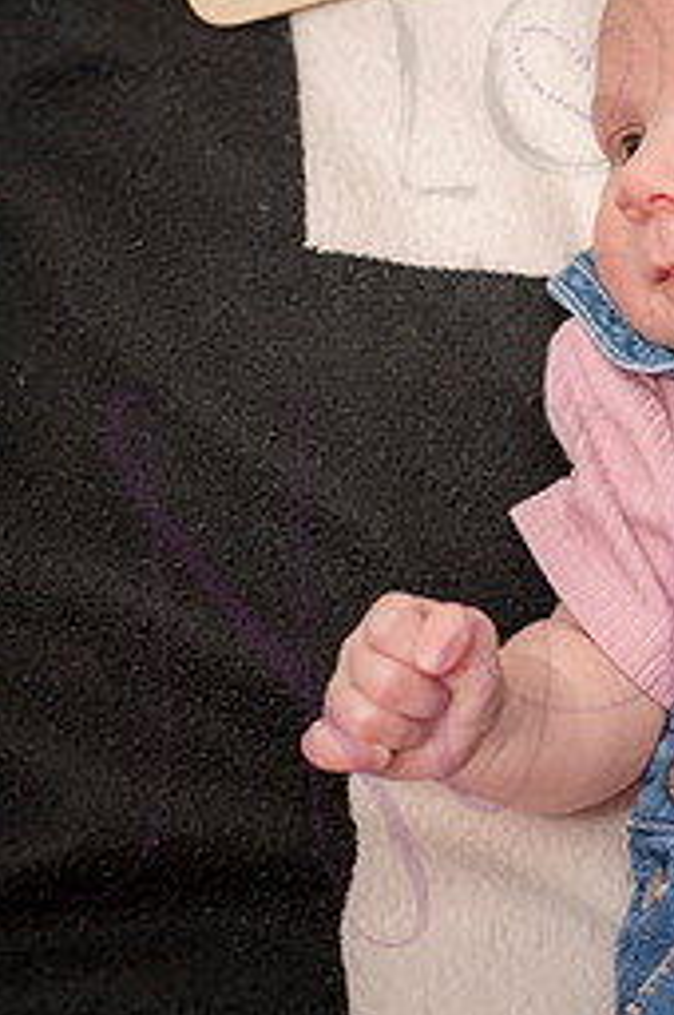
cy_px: 428
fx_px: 2478
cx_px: 591
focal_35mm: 88
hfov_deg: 15.3
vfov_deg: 23.1
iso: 800
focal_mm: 50
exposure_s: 1/250
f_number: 4
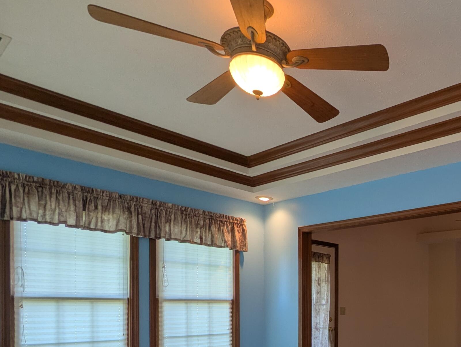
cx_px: 423
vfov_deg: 43.0
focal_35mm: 30
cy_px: 310
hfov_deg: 52.0
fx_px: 400
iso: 66
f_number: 2.2
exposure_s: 1/60
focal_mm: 2.35
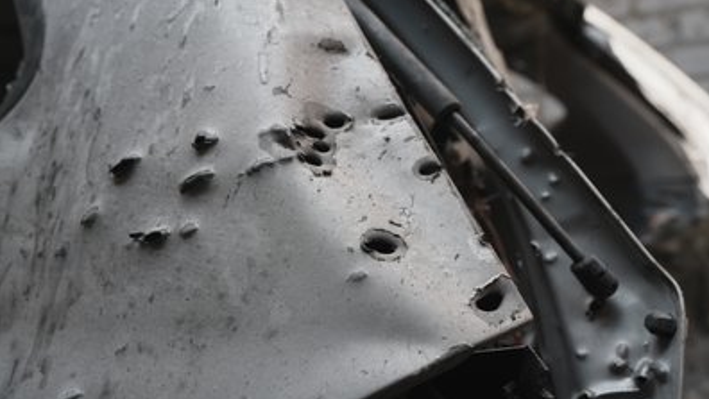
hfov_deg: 54.0
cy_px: 166
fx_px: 696
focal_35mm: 37
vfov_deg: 32.0
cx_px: 356
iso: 100
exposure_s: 1/250
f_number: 4.5
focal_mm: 35
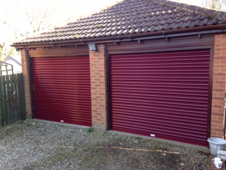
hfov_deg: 55.4
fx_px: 215
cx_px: 113
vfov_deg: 42.9
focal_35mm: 33
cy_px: 85
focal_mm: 4.12
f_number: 2.4
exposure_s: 1/60
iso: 64
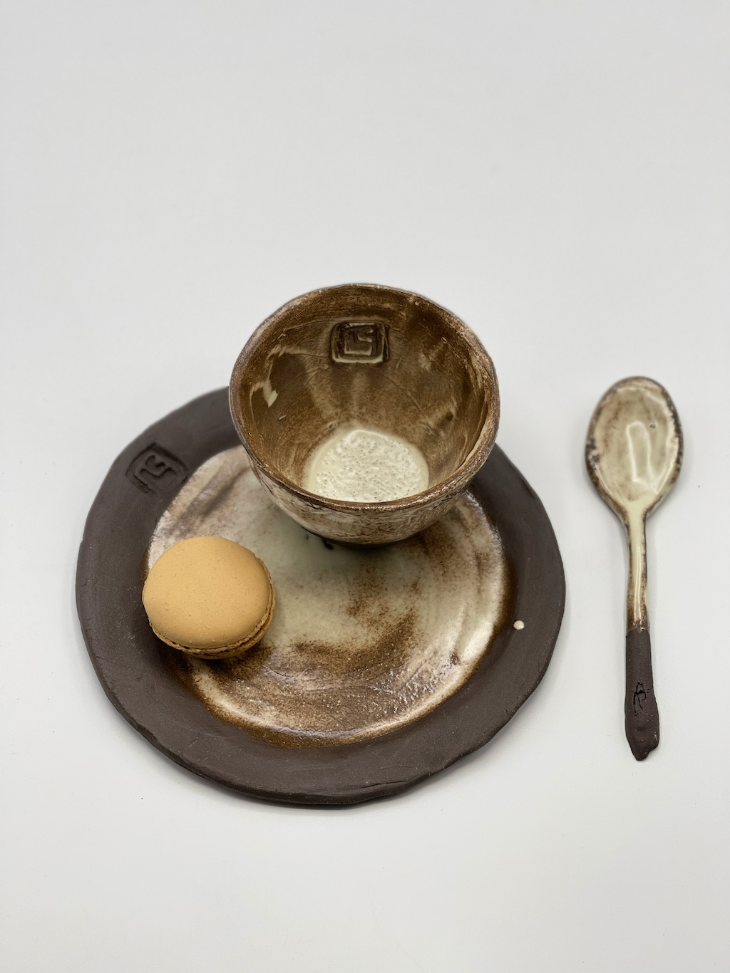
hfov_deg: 22.9
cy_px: 486
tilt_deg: -59.9
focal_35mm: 64
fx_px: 1800
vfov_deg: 30.3
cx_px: 365
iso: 64
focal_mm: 7.5
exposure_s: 1/121
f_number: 2.2
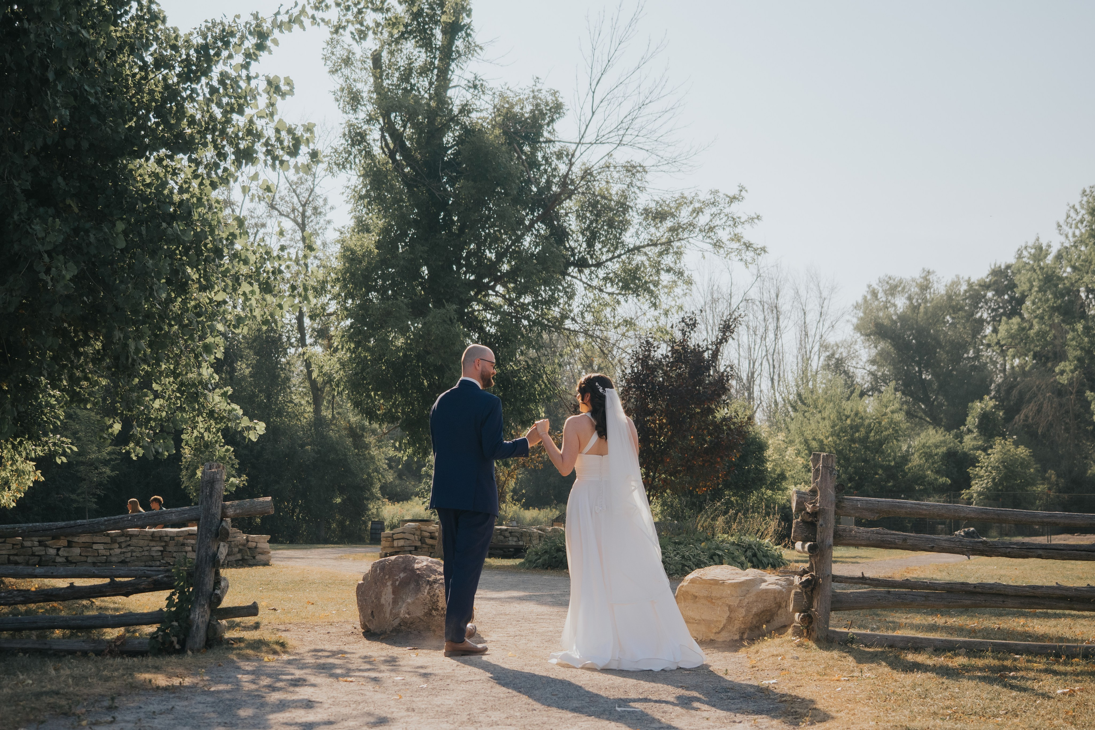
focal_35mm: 48
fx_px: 1455
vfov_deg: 28.2
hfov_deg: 41.2
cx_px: 548
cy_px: 365
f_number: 2.8
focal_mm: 23
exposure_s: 1/2500
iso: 200
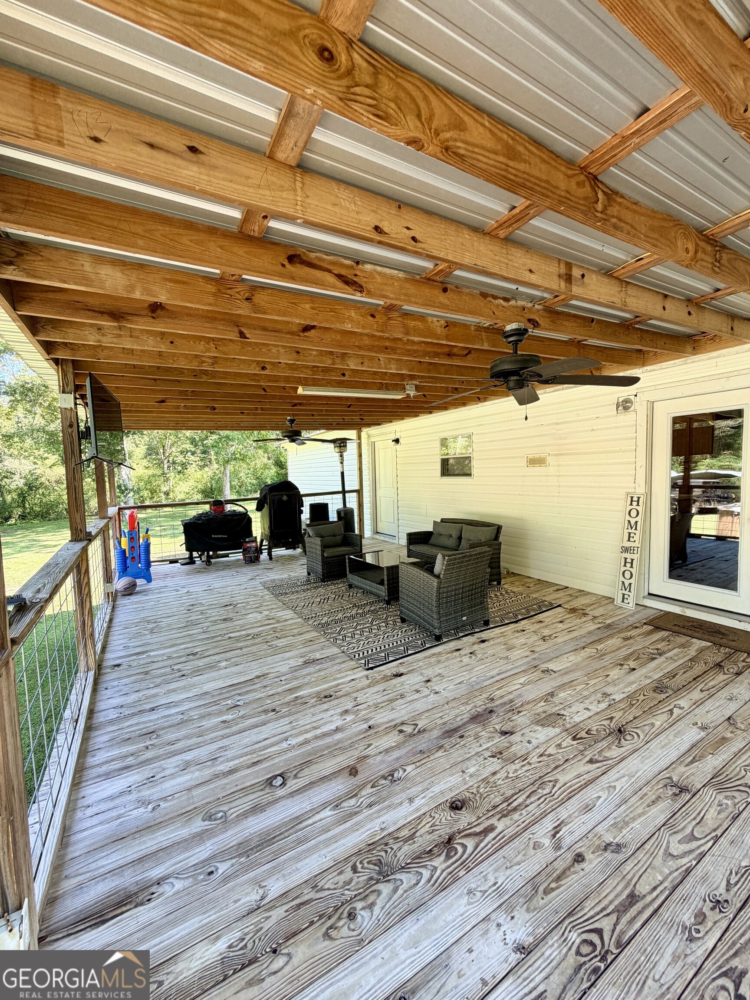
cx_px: 375
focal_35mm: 14
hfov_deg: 85.7
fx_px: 404
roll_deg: +0.7
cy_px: 500
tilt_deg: -2.9
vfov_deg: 102.1
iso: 64
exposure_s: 1/121
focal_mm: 2.22
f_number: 2.2
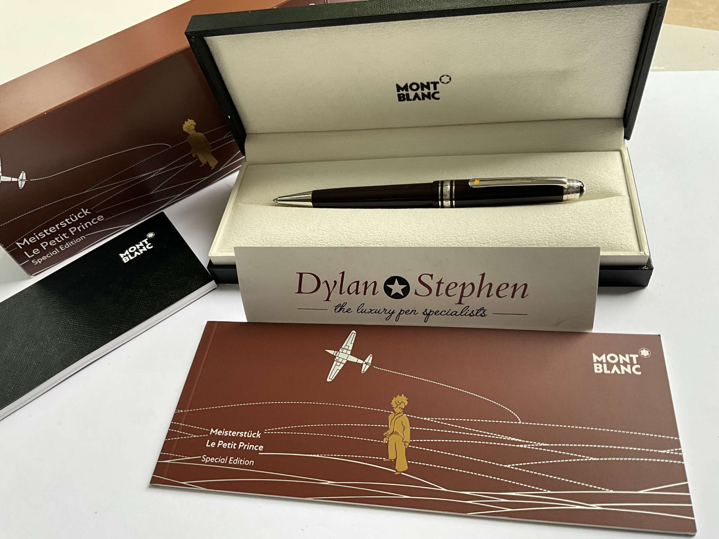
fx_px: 602
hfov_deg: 61.7
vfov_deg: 48.2
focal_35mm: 29
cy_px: 270
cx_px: 360
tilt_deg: -50.3
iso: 40
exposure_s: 1/122
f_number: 1.8
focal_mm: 3
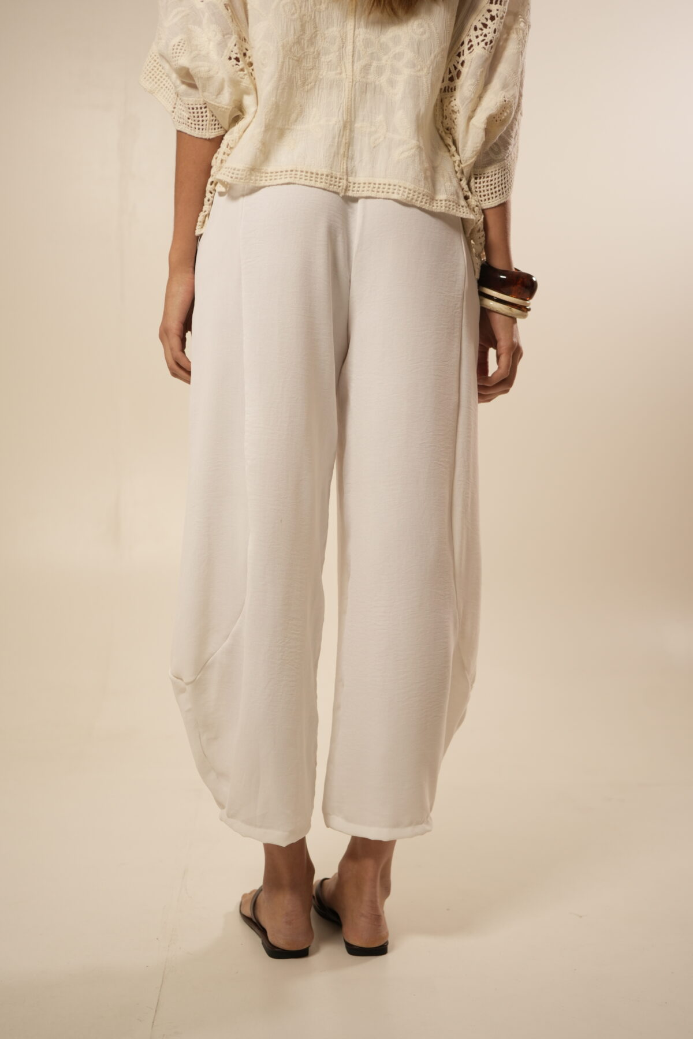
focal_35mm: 50
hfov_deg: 27.0
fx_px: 1444
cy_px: 520
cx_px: 346
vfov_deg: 39.6
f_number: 3.5
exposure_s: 1/125
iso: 800
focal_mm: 50
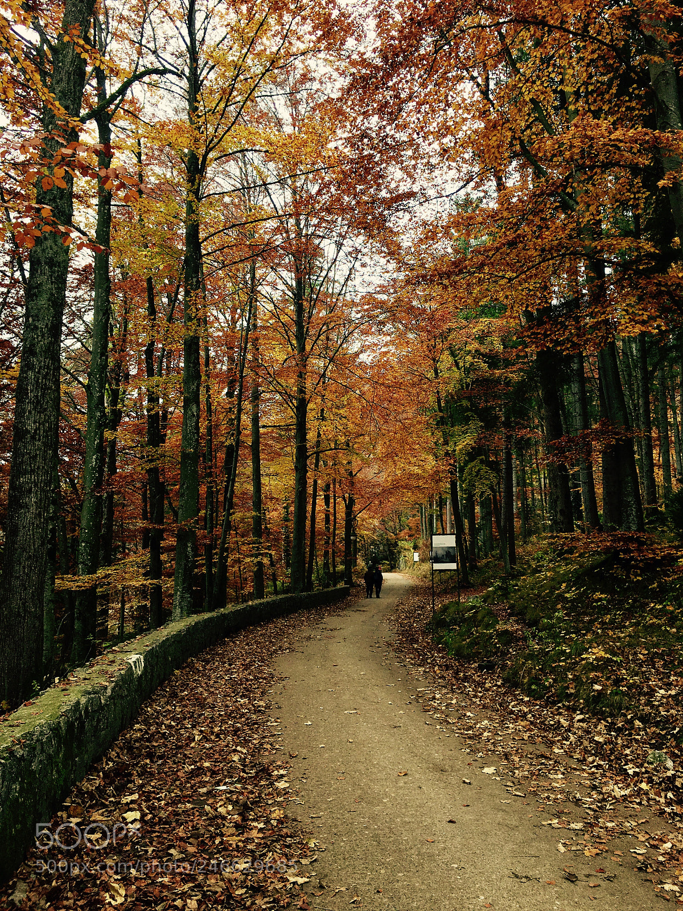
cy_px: 456
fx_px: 763
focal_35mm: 29
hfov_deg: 48.2
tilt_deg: +14.8
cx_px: 342
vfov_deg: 61.7
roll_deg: +0.4
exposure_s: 1/212
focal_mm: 4.15
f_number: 2.2
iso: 25
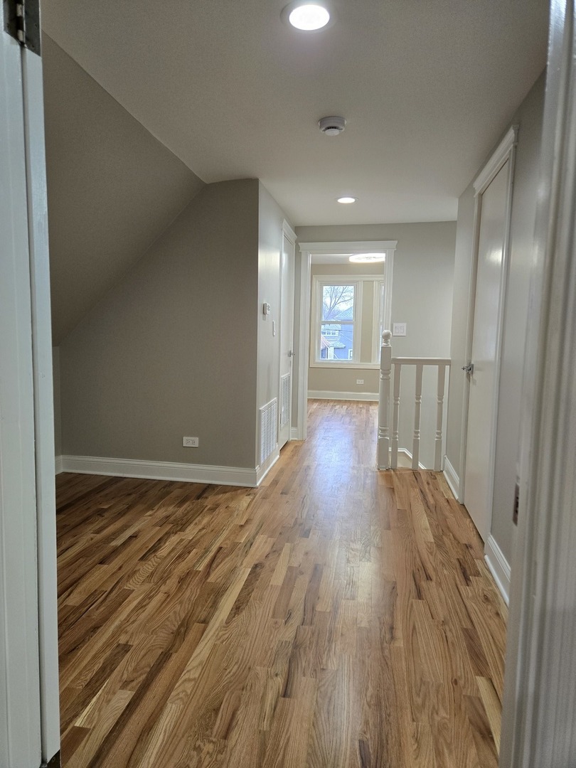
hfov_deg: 58.9
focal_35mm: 23
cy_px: 384
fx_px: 510
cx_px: 288
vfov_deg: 73.9
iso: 160
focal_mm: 5.4
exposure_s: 1/120
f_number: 1.8
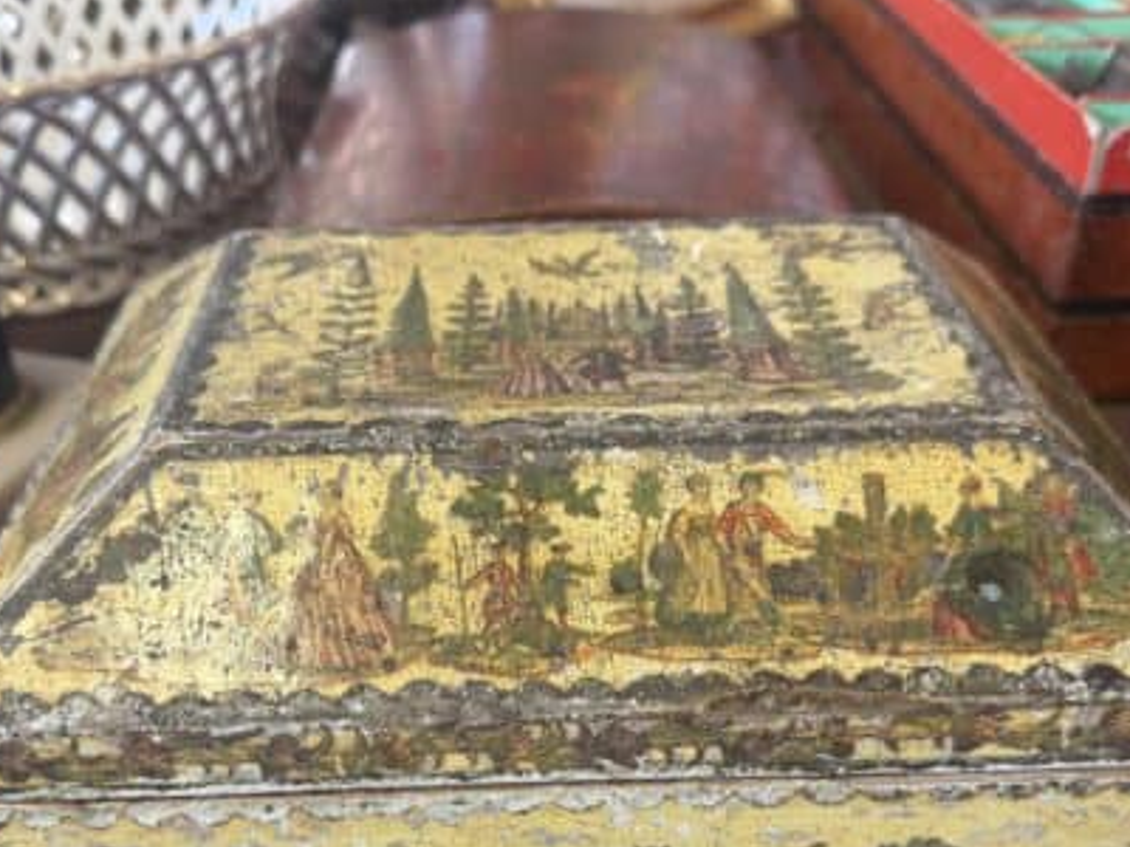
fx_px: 1175
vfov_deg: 38.9
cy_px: 604
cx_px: 534
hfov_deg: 51.3
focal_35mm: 36
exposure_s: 1/121
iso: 160
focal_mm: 6.76
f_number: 1.78
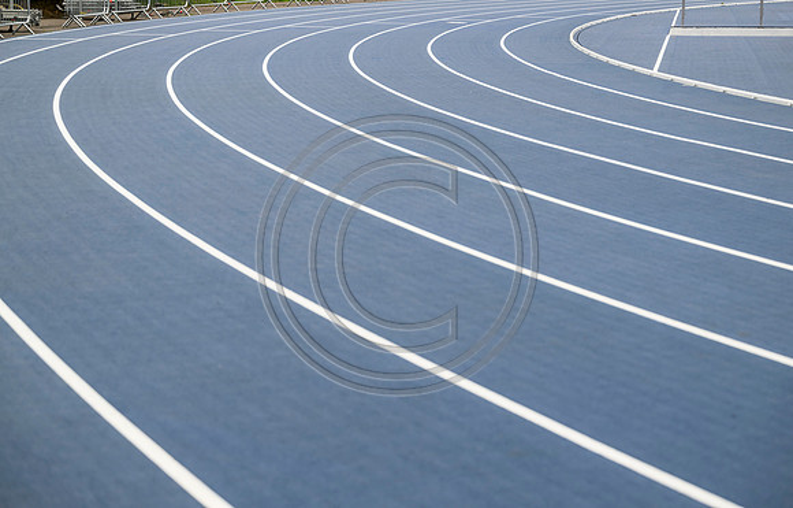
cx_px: 396
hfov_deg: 28.8
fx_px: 1542
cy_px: 243
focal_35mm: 71
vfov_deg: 18.7
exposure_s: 1/400
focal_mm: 70
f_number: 4
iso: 200
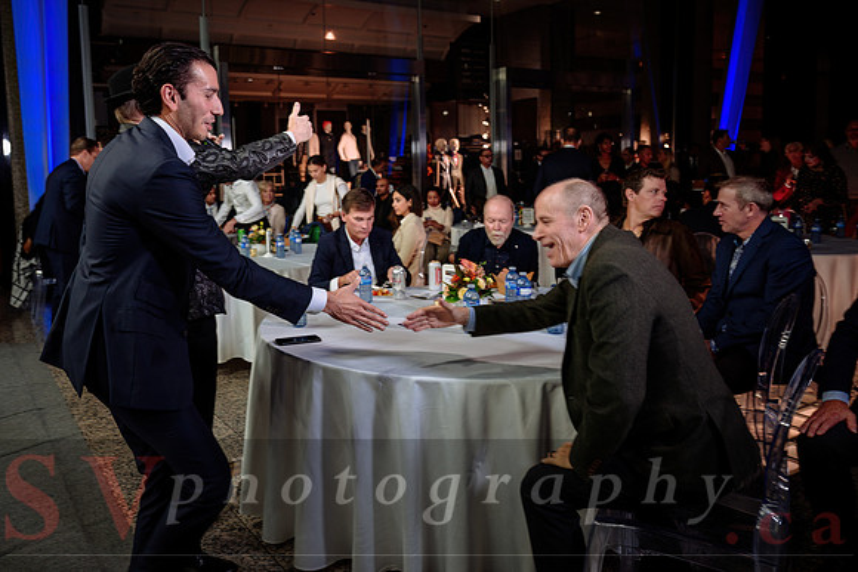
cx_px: 349
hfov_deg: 64.1
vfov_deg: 45.5
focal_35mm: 28
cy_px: 233
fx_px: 679
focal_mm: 24
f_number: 3.2
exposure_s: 1/100
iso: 500
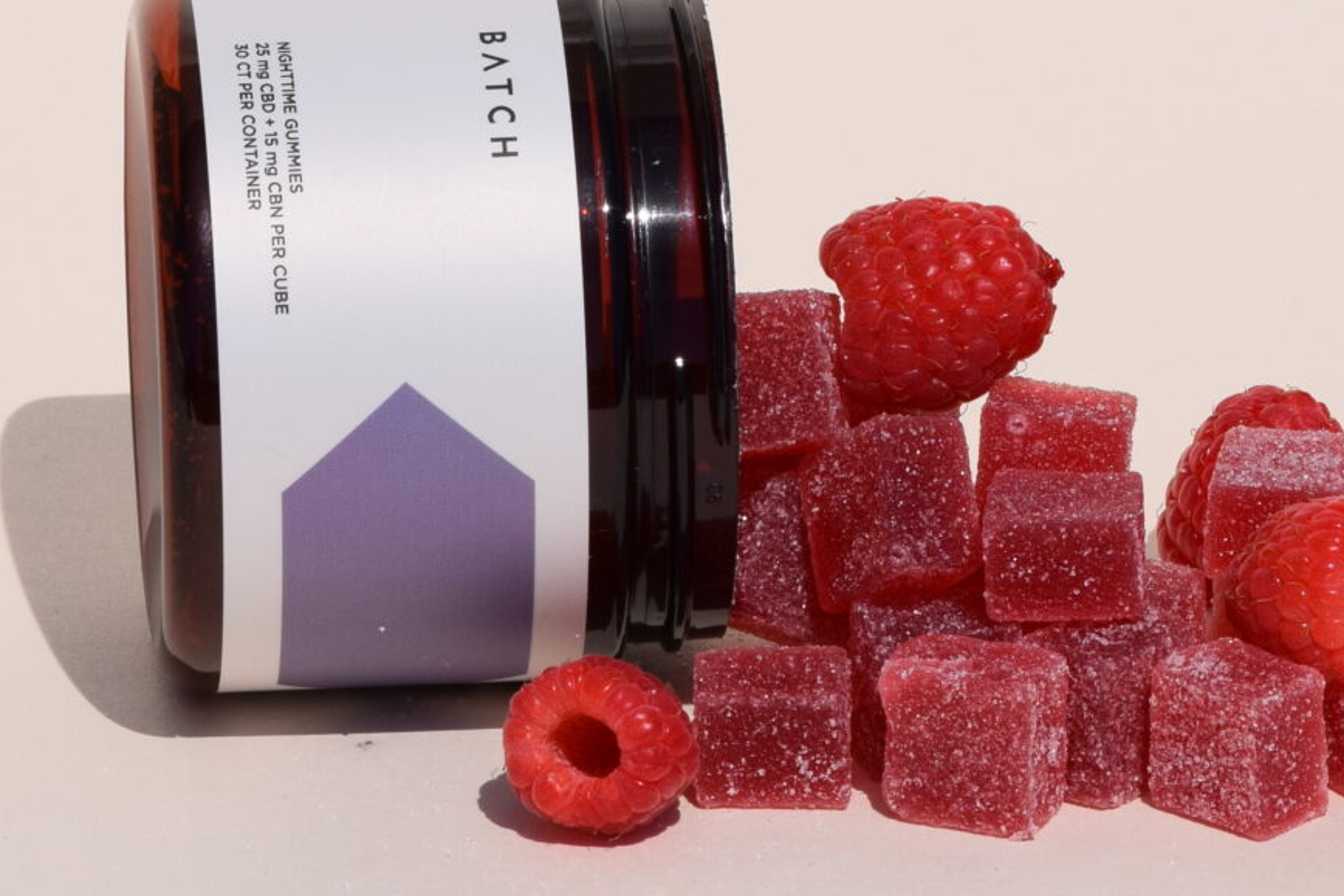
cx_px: 898
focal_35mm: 354
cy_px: 166
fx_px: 13217
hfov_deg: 5.8
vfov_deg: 3.9
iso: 200
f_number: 14
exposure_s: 1/800
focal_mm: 80
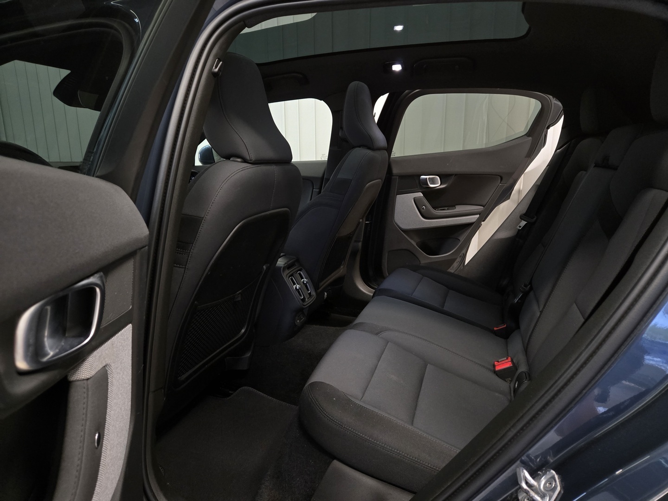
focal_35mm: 23
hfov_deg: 73.9
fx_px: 444
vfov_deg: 58.9
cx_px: 334
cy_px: 250
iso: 500
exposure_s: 1/100
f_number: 1.8
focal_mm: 5.4
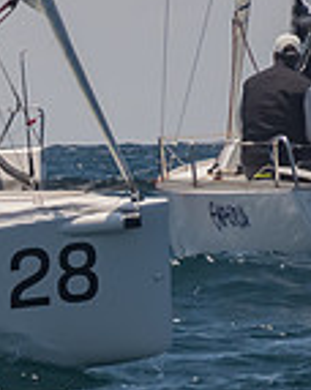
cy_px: 248
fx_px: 13836
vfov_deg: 1.6
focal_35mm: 1200
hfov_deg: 1.3
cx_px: -464
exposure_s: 1/1250
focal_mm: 210
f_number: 14
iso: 640
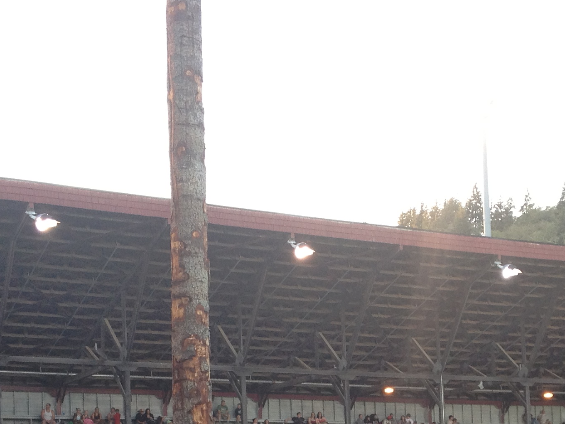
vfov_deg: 17.0
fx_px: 1371
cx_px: 397
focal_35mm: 84
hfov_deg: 23.1
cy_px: 465
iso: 50
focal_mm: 4.28
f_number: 2.4
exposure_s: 1/60
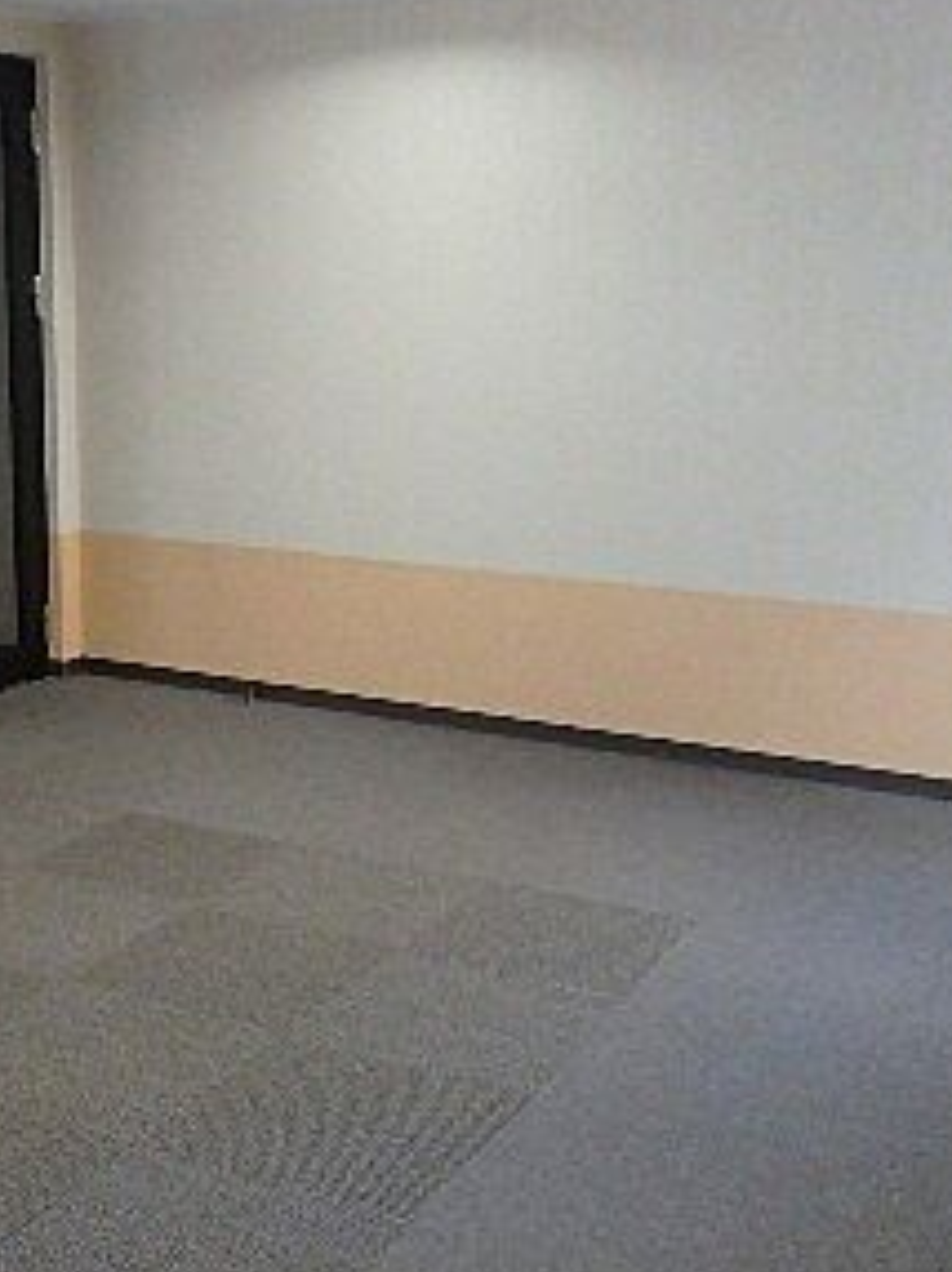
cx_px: 165
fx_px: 1726
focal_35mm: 47
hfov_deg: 30.0
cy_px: 805
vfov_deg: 40.2
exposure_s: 1/30
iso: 640
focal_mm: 3.7
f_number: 3.5
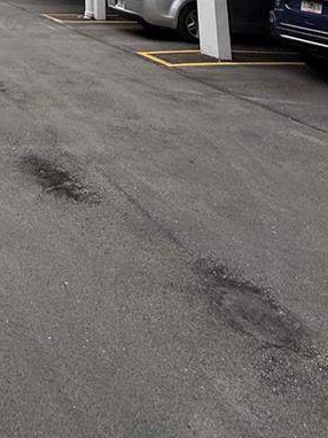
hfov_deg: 28.2
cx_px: -76
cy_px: -229
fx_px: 557
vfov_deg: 27.8
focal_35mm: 44
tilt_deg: +17.0
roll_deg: -5.2
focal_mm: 2.22
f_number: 2.2
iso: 64
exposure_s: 1/574
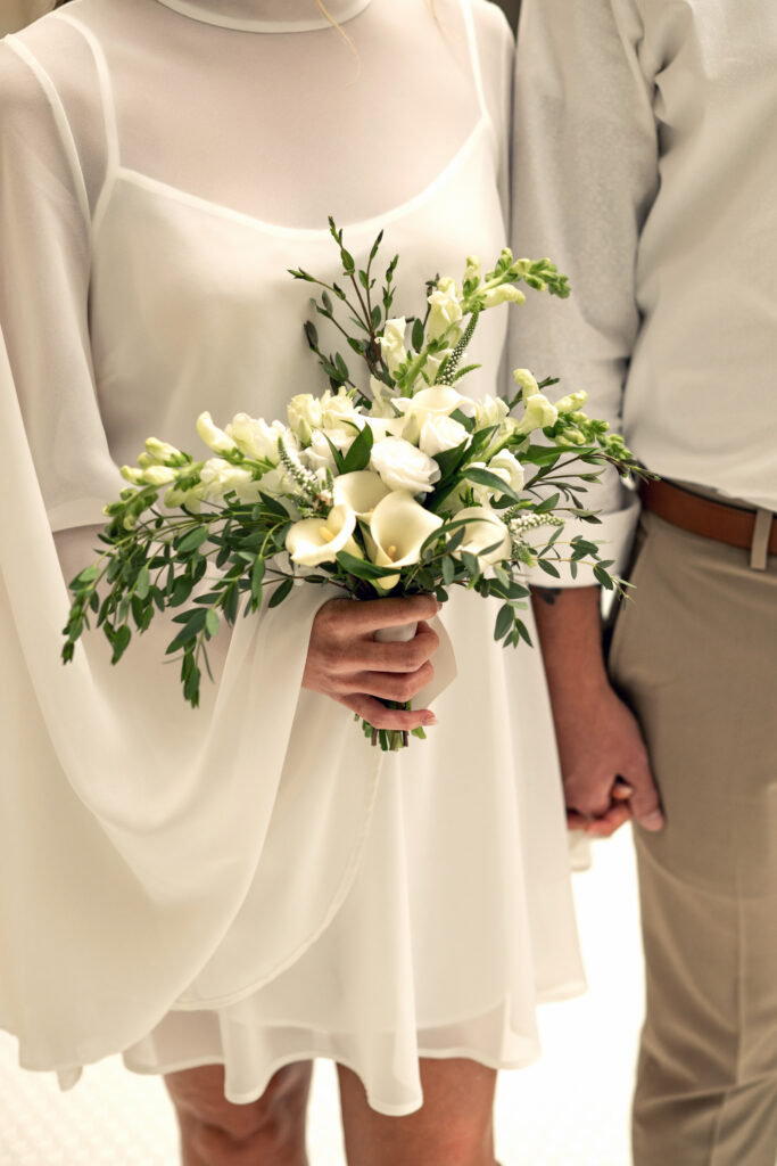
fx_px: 1618
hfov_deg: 27.0
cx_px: 388
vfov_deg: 39.6
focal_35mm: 50
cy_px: 583
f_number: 2.5
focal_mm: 50
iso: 400
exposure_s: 1/1250
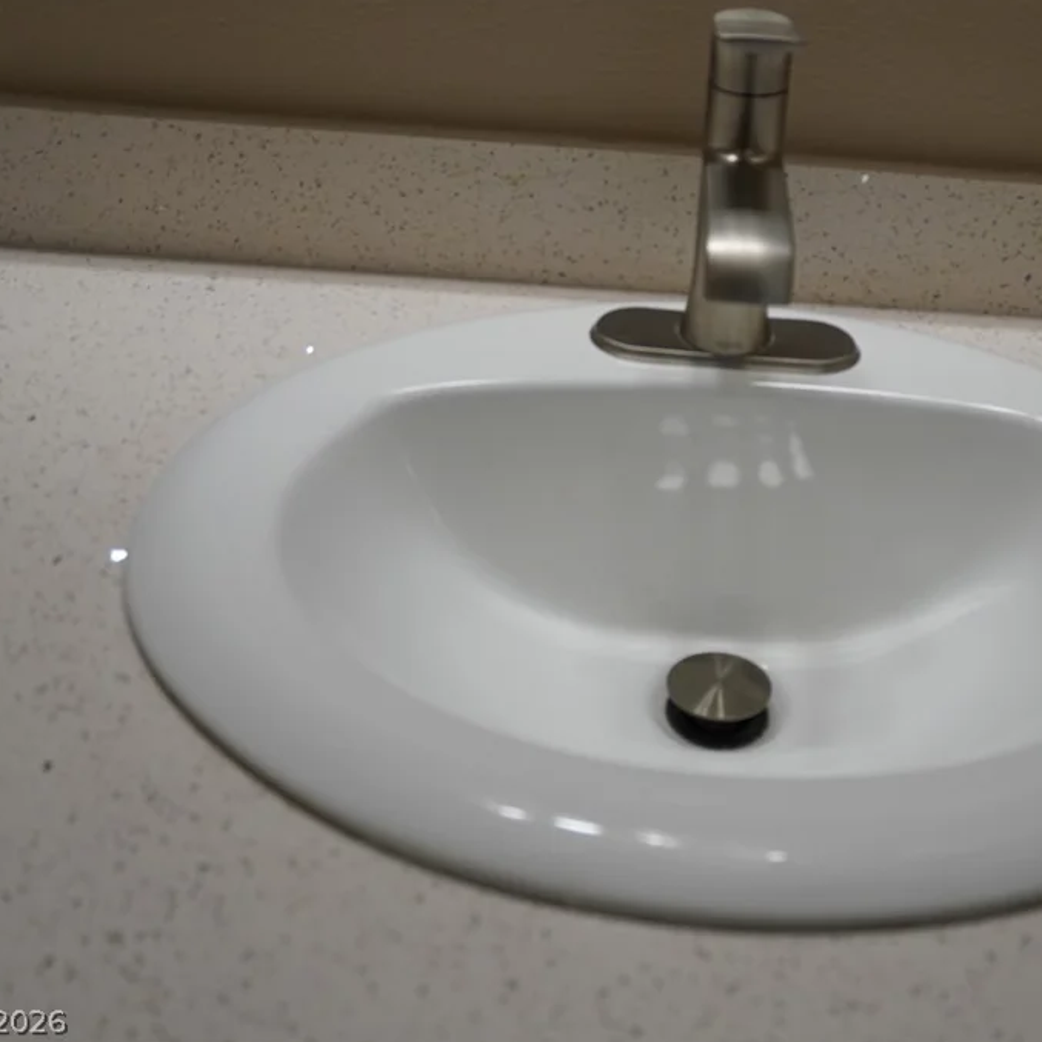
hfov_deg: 44.6
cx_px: 702
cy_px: 519
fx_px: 1248
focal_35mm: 37
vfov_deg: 45.3
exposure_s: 1/160
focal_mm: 19
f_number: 4
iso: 500
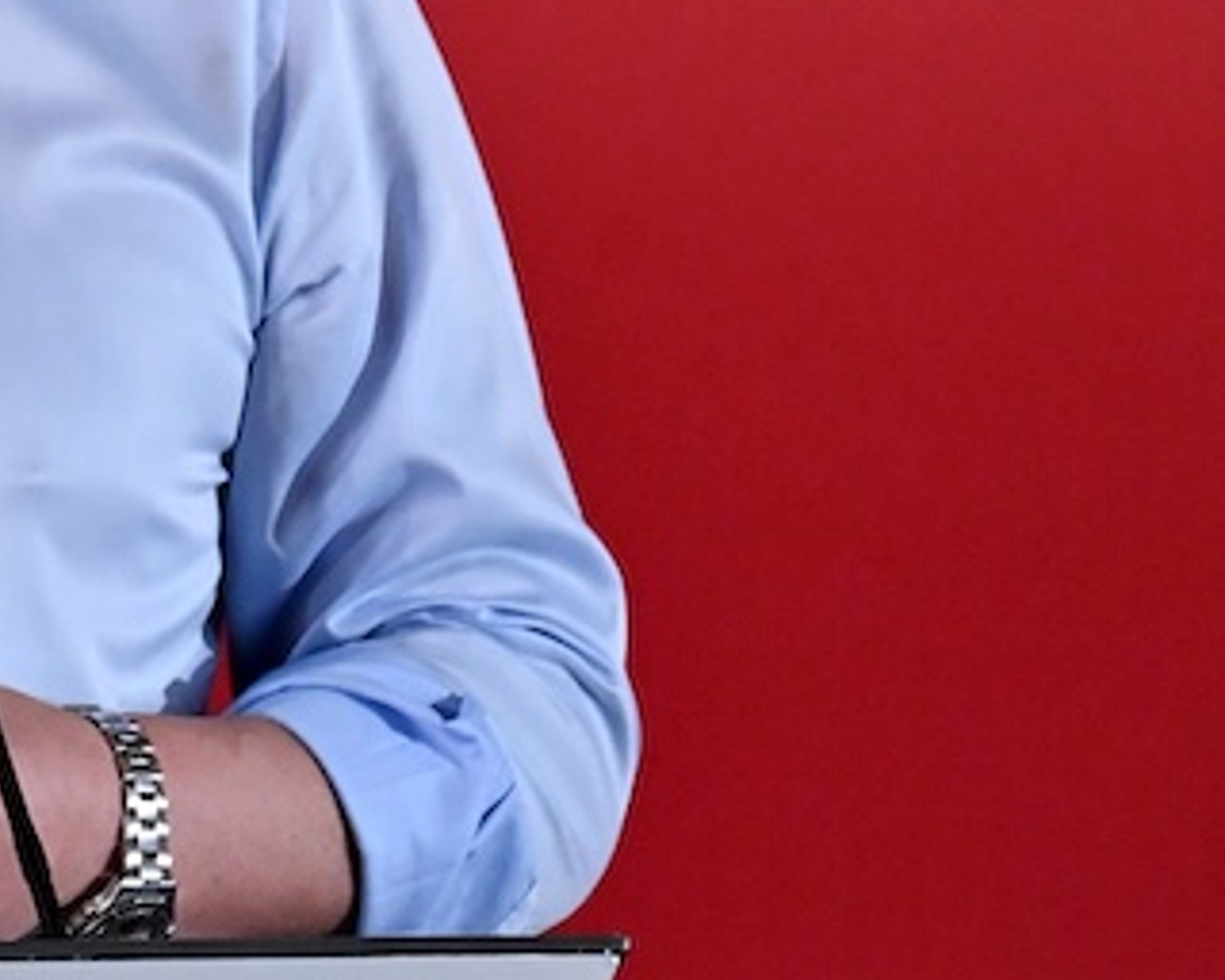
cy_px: 38
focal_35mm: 1371
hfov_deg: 1.4
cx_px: -272
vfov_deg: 1.1
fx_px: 49706
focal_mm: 390
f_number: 6
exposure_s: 1/250
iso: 4500
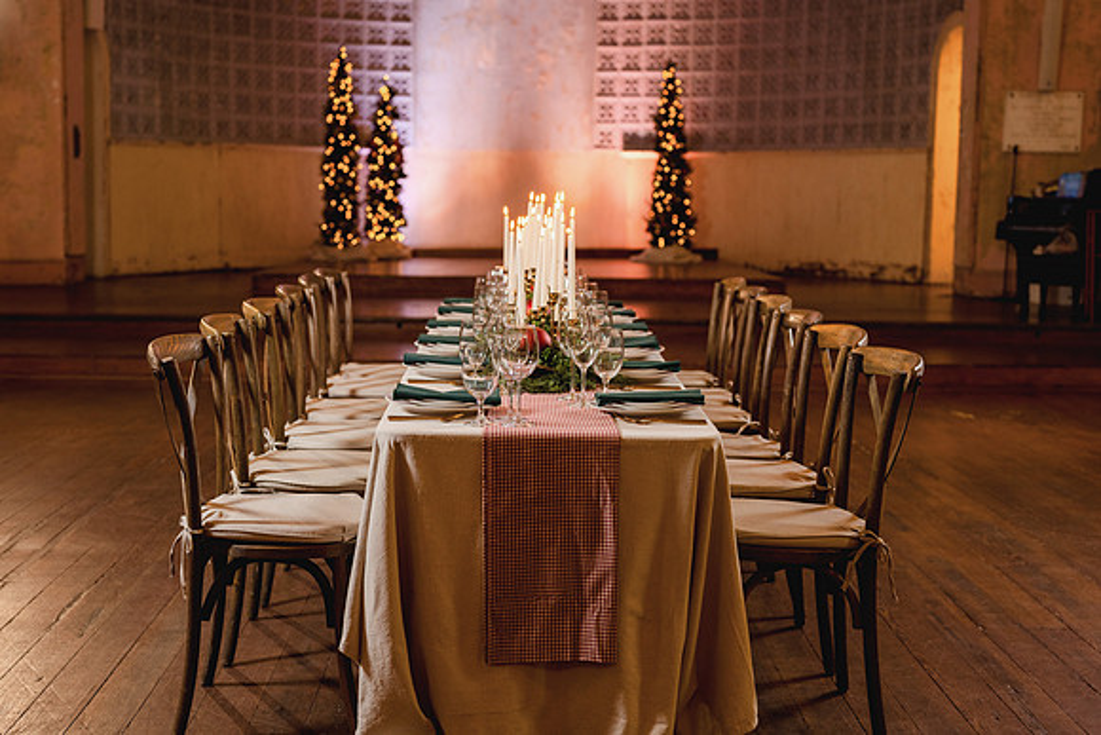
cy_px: 358
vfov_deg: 25.5
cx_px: 516
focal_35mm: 53
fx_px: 1625
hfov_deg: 37.4
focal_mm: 50
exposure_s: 1/80
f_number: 3.2
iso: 400
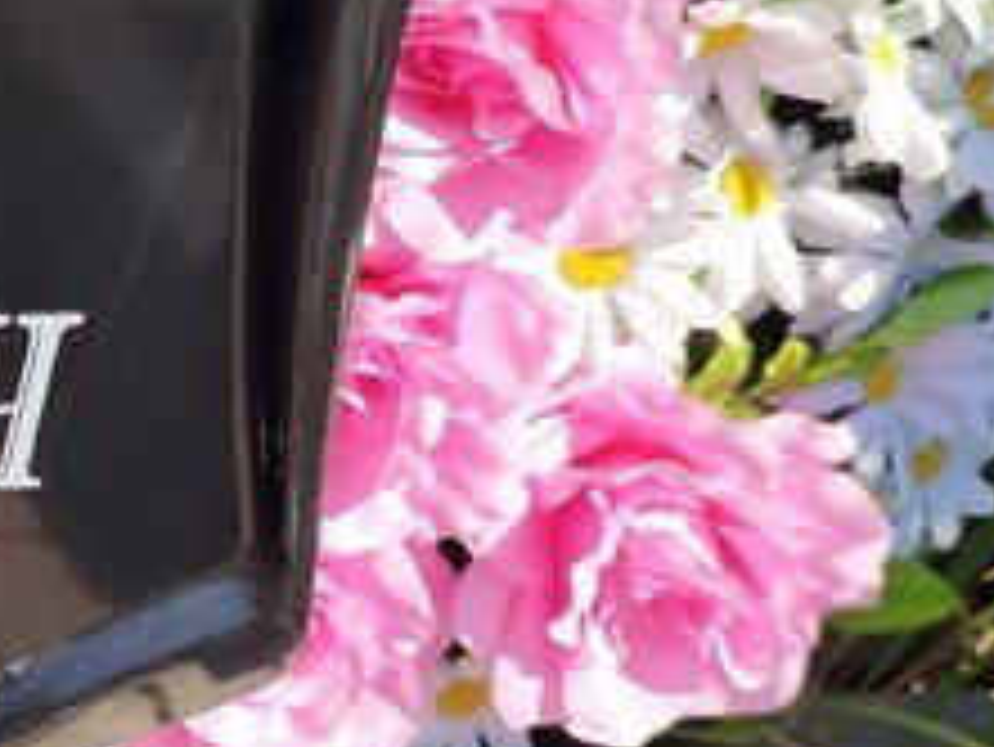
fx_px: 2500
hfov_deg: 18.6
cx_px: -679
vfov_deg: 17.0
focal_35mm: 87
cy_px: 328
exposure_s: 1/672
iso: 50
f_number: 1.7
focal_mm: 5.31
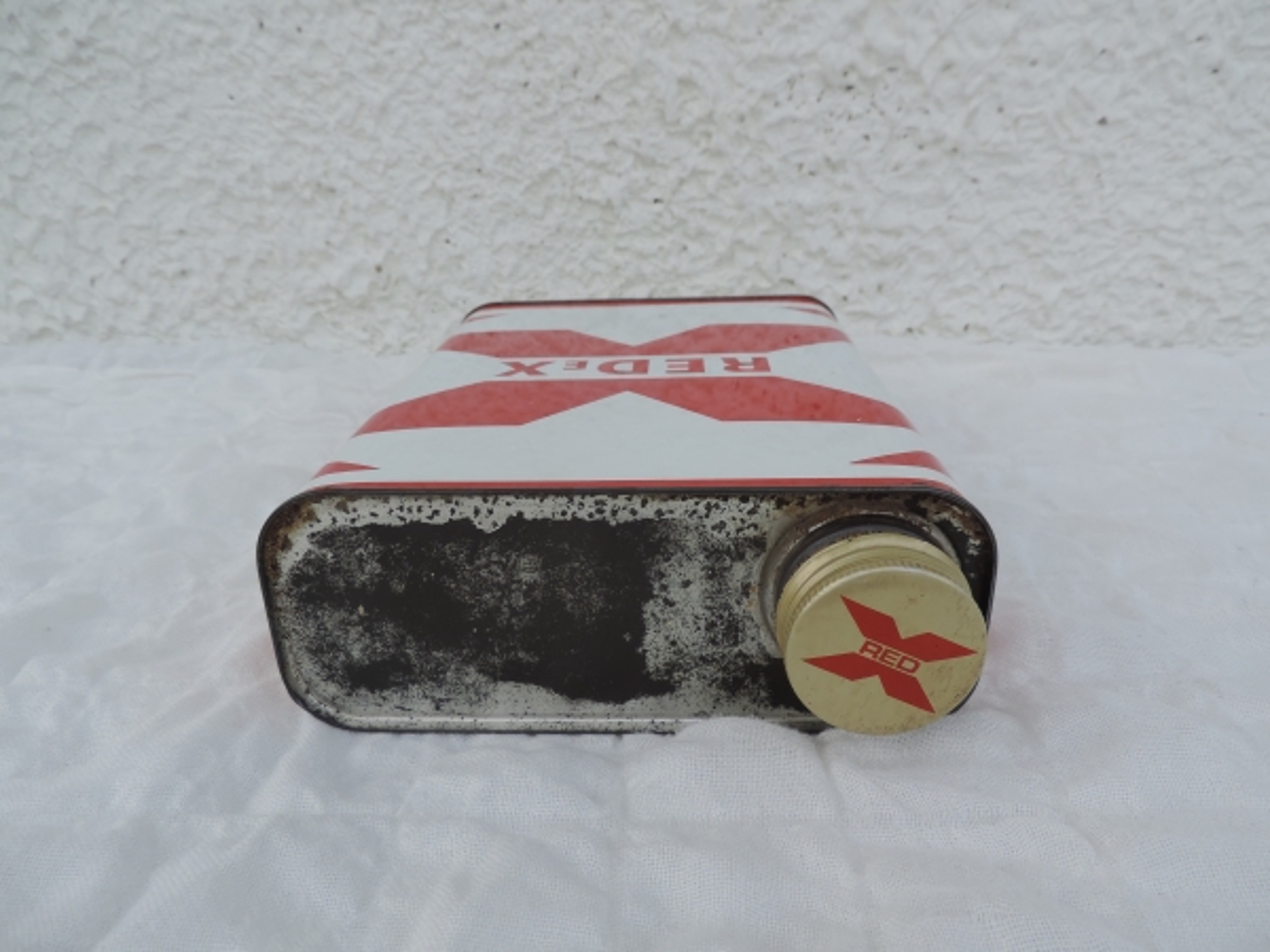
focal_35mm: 24
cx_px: 635
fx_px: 881
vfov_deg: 56.8
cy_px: 476
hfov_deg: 71.6
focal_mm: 4.3
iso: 80
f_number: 3
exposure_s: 1/320
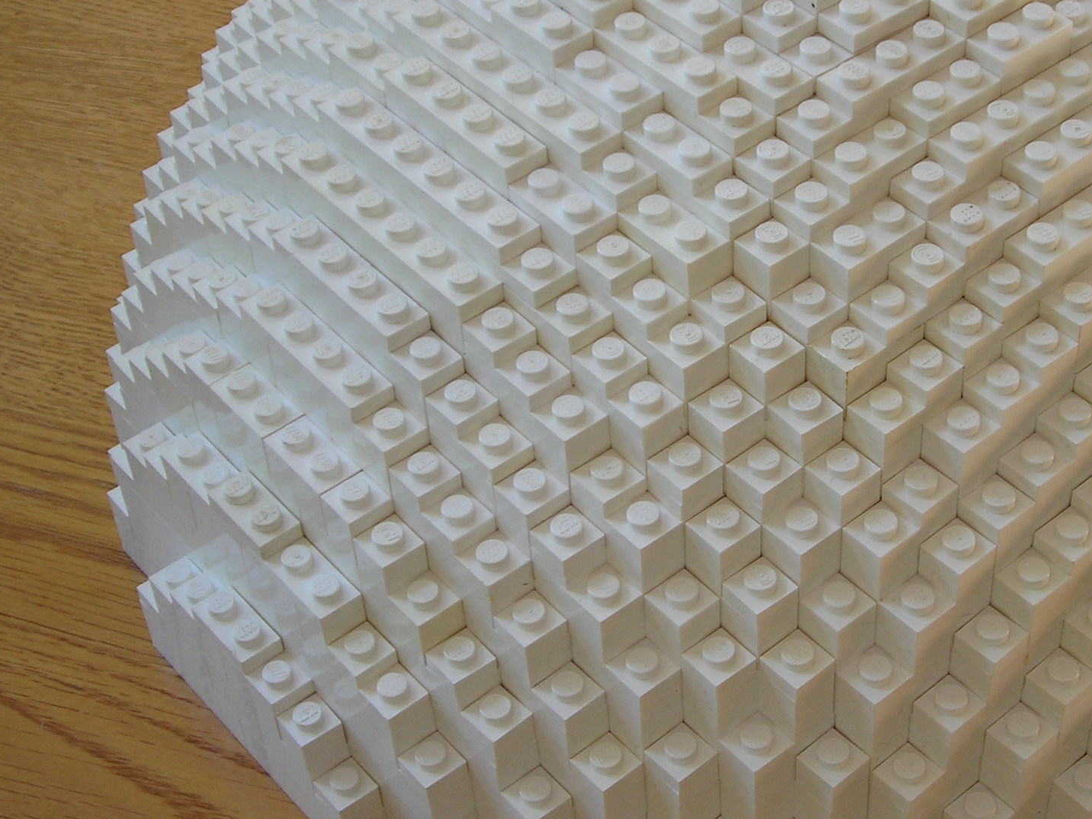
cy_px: 311
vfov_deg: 21.6
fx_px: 2145
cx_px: 740
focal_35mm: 68
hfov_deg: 28.4
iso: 50
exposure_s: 1/62.8
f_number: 3.2
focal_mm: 6.3
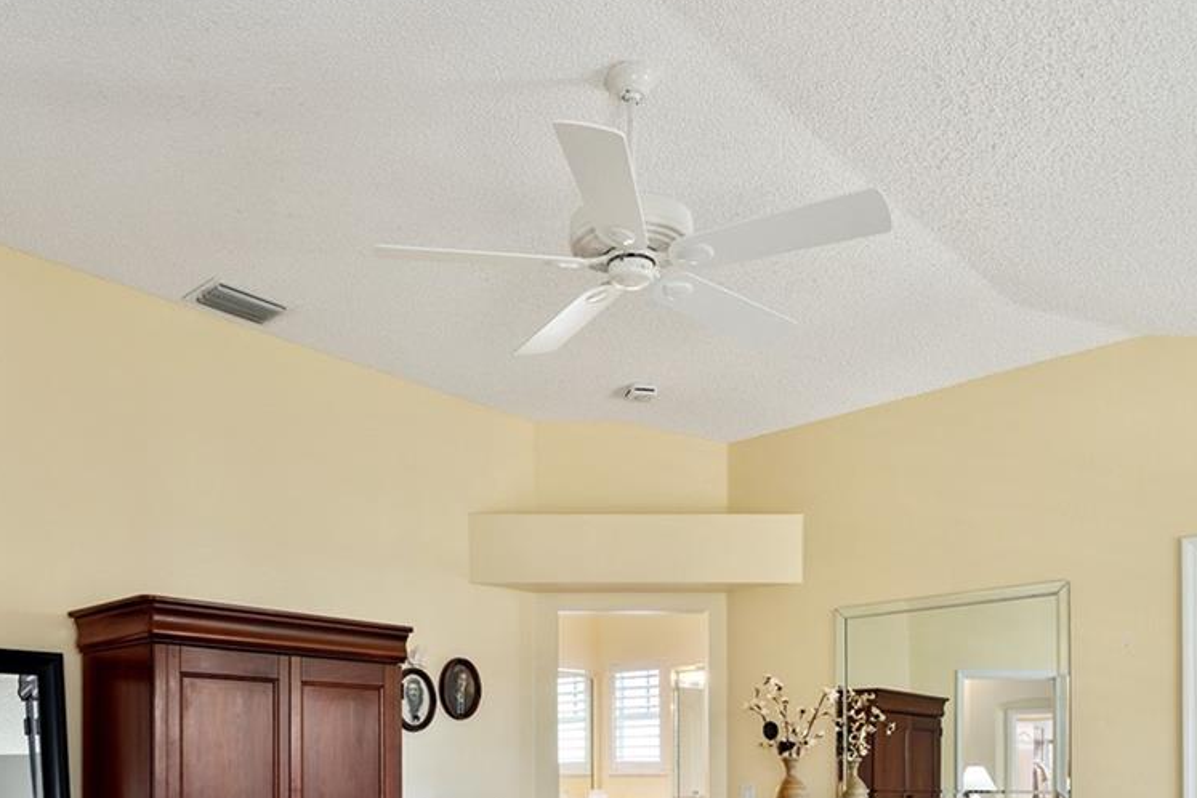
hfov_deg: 59.8
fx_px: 1040
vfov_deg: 36.8
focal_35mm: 31
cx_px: 583
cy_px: 832
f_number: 7.1
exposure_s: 1/5
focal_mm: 14.6
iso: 400
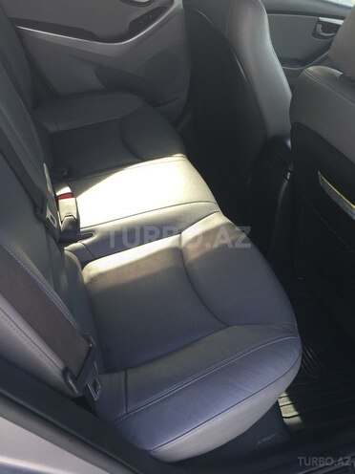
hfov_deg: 48.2
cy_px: 237
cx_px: 178
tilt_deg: -39.2
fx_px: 397
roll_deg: -15.4
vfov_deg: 61.7
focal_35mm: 29
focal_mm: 4.15
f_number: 2.2
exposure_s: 1/100
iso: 32
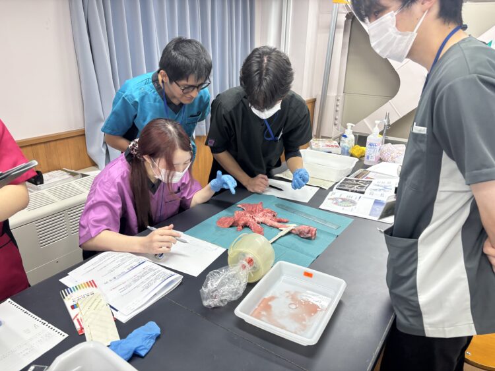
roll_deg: -1.1
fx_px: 372
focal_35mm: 26
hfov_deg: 67.3
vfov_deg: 53.1
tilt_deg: -20.3
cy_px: 186
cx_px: 248
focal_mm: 5.96
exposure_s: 1/60
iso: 80
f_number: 1.6
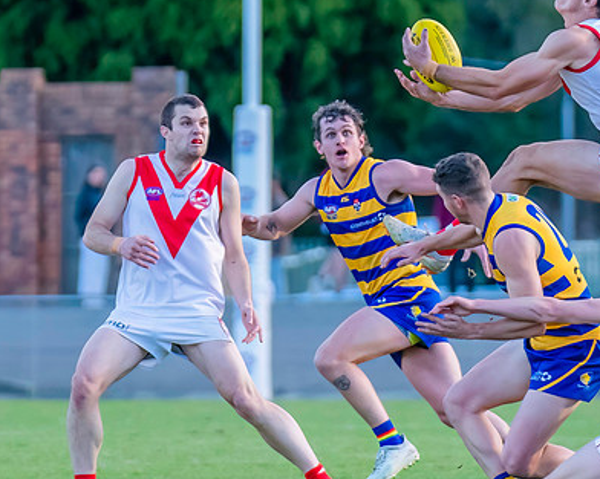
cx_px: 419
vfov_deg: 1.9
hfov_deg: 2.4
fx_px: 14160
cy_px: 291
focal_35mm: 798
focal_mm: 240
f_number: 4
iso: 1800
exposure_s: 1/1600
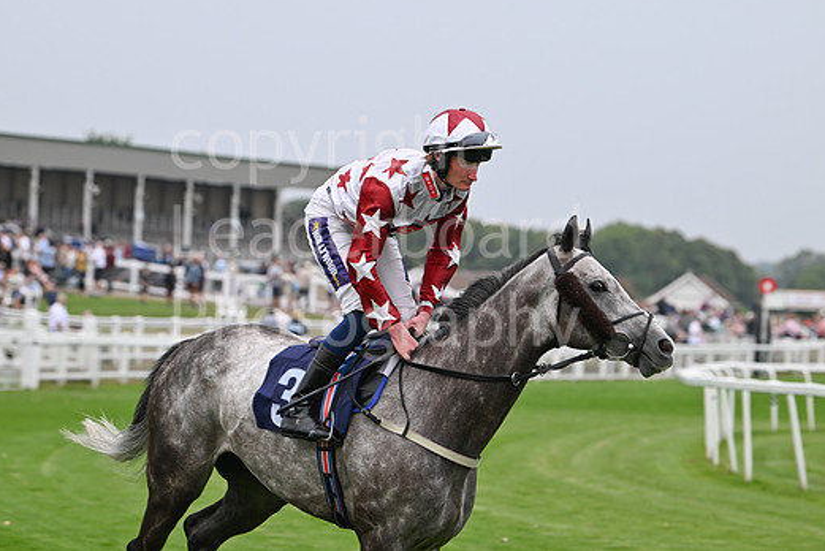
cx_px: 378
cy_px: 246
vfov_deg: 8.2
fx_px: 3829
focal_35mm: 167
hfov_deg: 12.3
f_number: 5
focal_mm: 150
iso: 640
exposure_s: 1/500
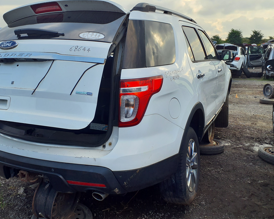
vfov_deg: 44.5
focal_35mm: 33
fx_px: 268
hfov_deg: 53.7
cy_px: 102
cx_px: 104
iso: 40
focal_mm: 3.58
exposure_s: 1/610
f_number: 1.9
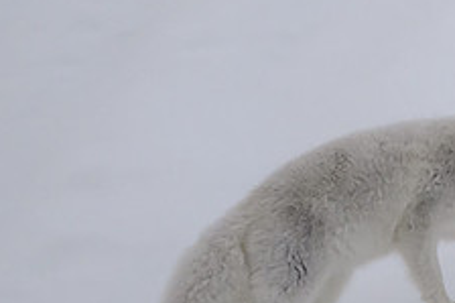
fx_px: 24463
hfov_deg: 1.1
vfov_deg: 0.7
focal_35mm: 1937
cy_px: 119
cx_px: 567
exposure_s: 1/1600
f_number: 4
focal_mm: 560
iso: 2500
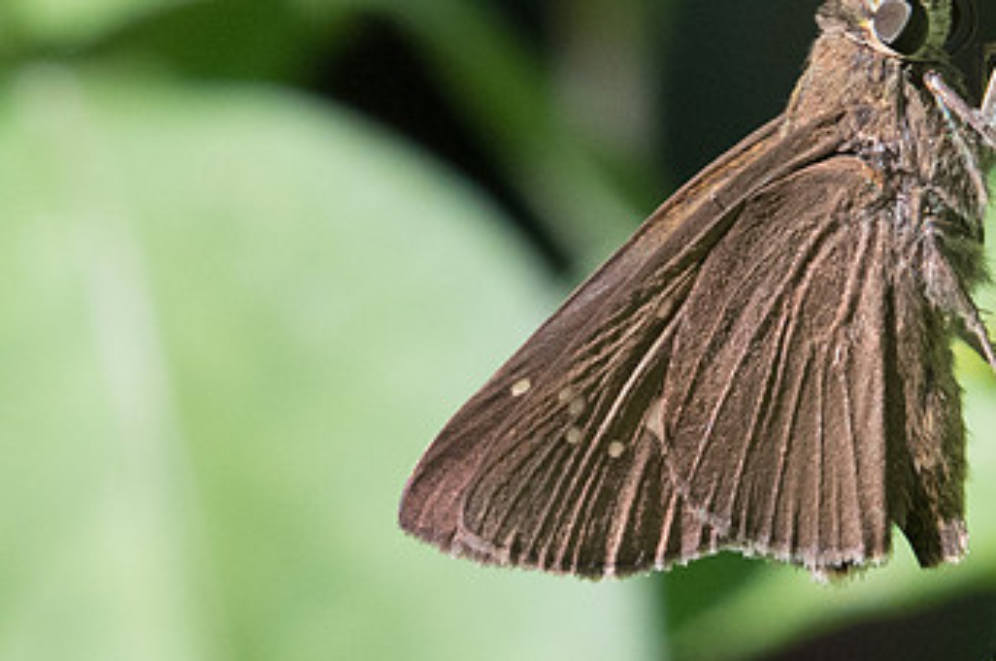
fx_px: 53763
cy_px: 367
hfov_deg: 1.1
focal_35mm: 1946
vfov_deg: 0.7
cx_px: 772
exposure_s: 1/400
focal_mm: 400
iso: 1000
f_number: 10
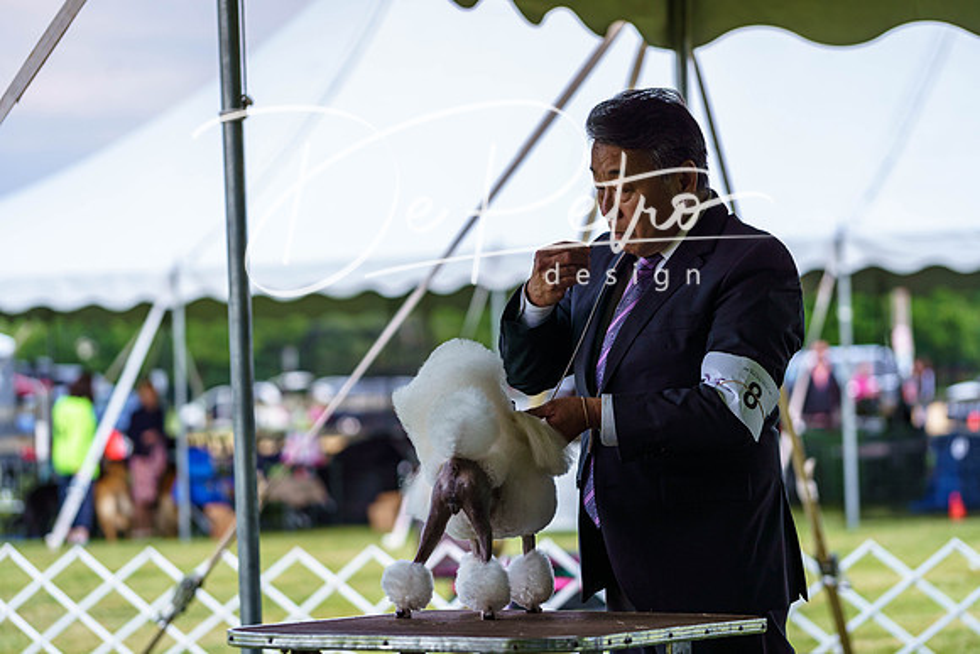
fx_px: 3676
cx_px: 490
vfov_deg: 10.2
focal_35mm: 135
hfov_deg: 15.2
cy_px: 327
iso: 250
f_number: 4
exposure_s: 1/500
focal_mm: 135
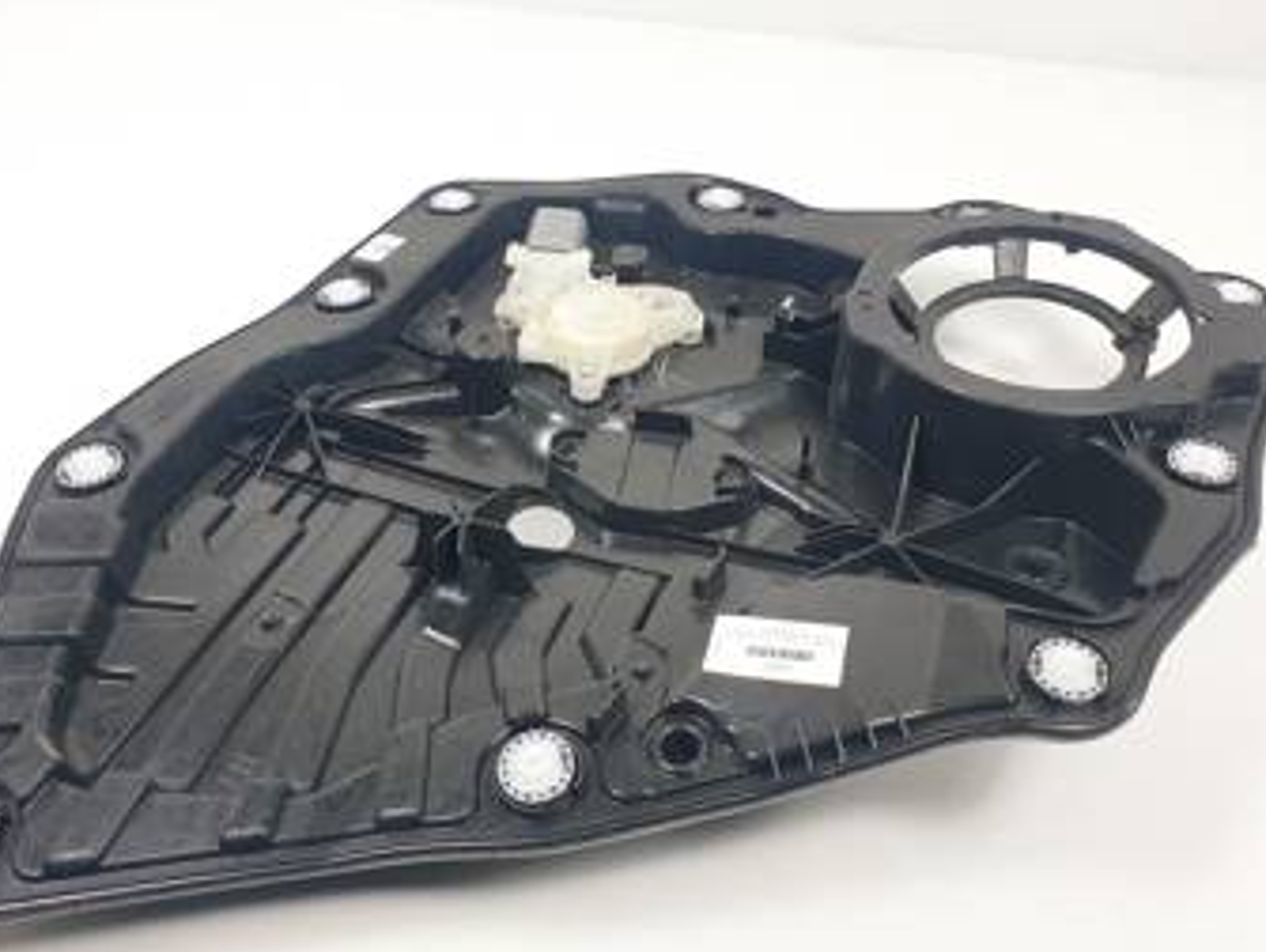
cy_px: 438
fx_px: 1135
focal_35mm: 31
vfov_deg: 45.5
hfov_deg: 58.3
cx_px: 612
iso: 50
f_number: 2.4
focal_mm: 4.3
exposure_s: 1/189
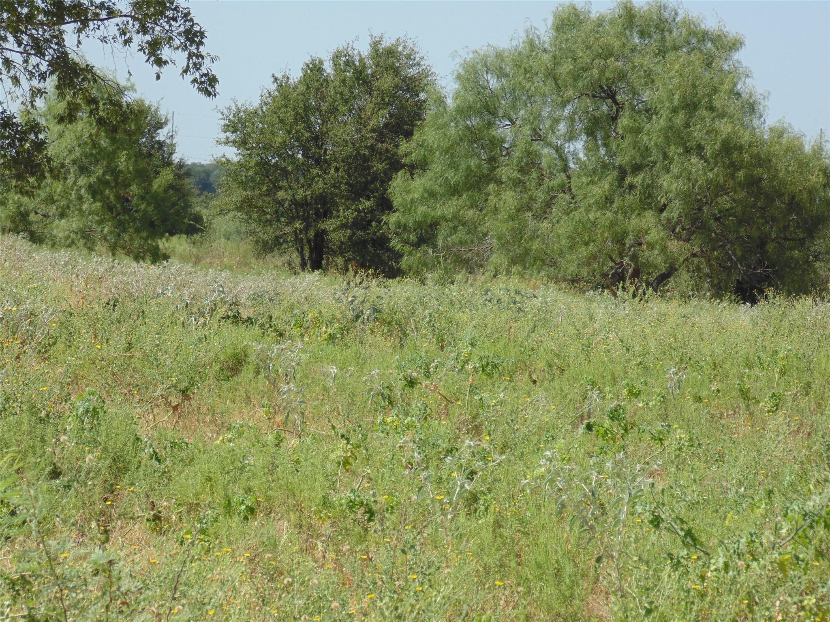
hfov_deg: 10.4
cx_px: 415
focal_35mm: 190
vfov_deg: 7.8
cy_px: 311
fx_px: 4556
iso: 80
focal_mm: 34.2
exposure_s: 1/400
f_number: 5.4
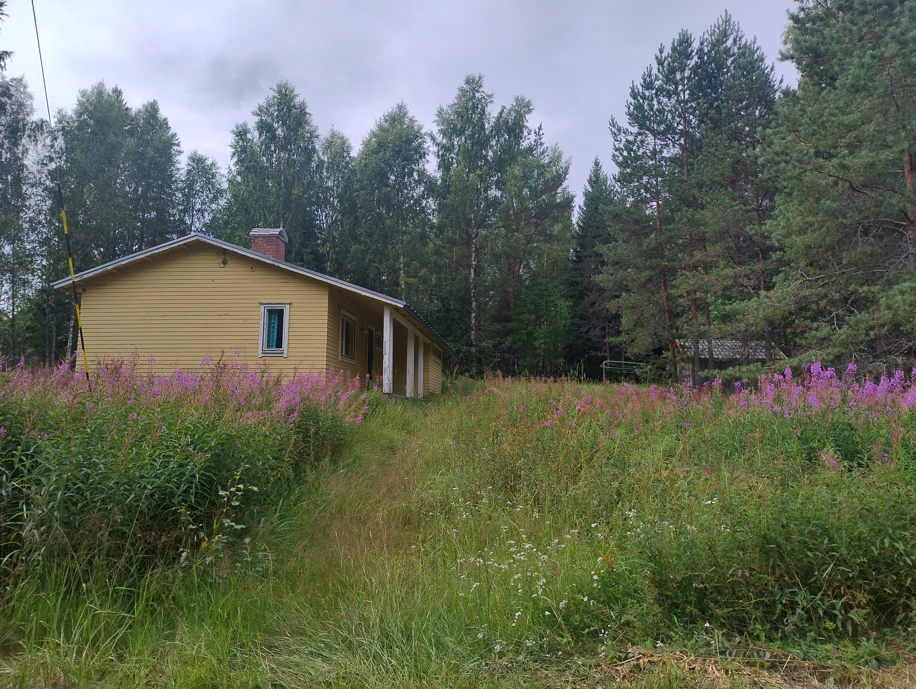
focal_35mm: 24
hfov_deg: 71.5
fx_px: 636
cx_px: 458
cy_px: 344
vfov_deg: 56.9
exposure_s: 1/1800
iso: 101
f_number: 1.8
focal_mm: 5.56
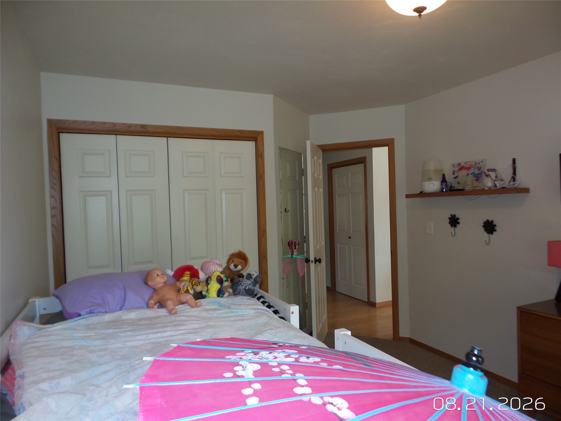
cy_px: 210
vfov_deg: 58.9
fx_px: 373
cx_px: 280
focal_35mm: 23
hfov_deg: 73.9
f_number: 2.8
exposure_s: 1/30
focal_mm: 4.1
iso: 100
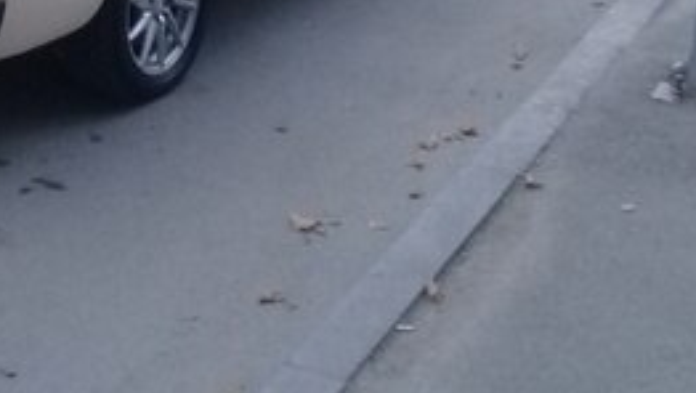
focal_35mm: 85
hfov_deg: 24.2
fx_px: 1570
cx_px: 53
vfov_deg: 13.7
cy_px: -131
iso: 160
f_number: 2.2
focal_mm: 3.3
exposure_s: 1/33
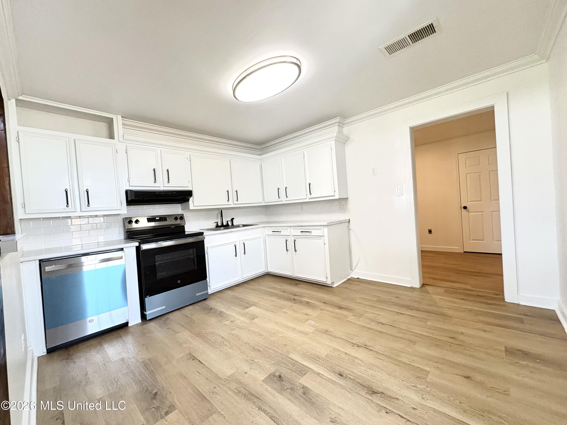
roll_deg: +4.0
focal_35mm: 14
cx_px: 284
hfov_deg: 102.1
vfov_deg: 85.7
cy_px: 212
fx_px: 229
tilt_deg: -0.5
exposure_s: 1/120
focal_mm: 2.22
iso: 200
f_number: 2.2
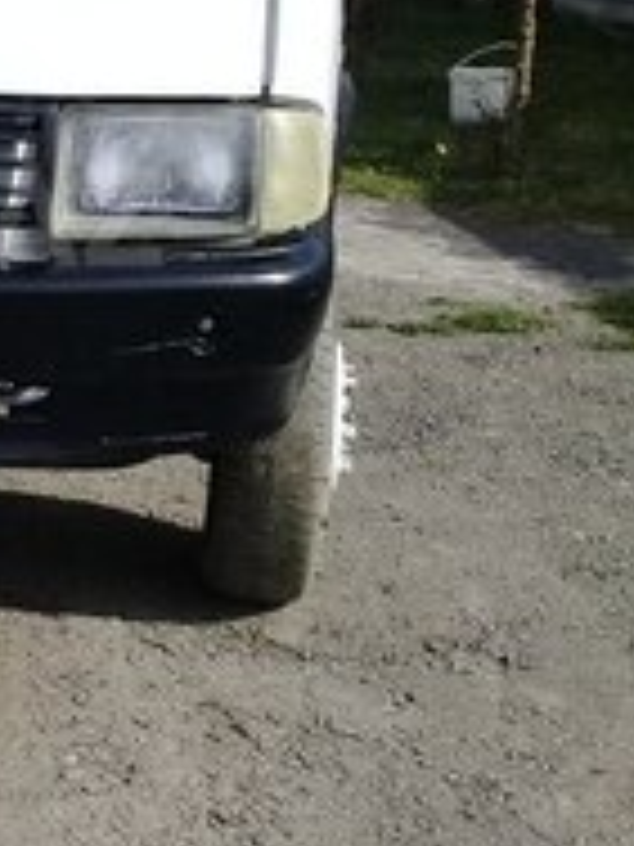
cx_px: -184
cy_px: 216
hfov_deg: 17.0
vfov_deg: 23.6
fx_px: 2002
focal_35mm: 82
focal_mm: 3.3
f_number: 2.2
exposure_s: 1/1205
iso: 50
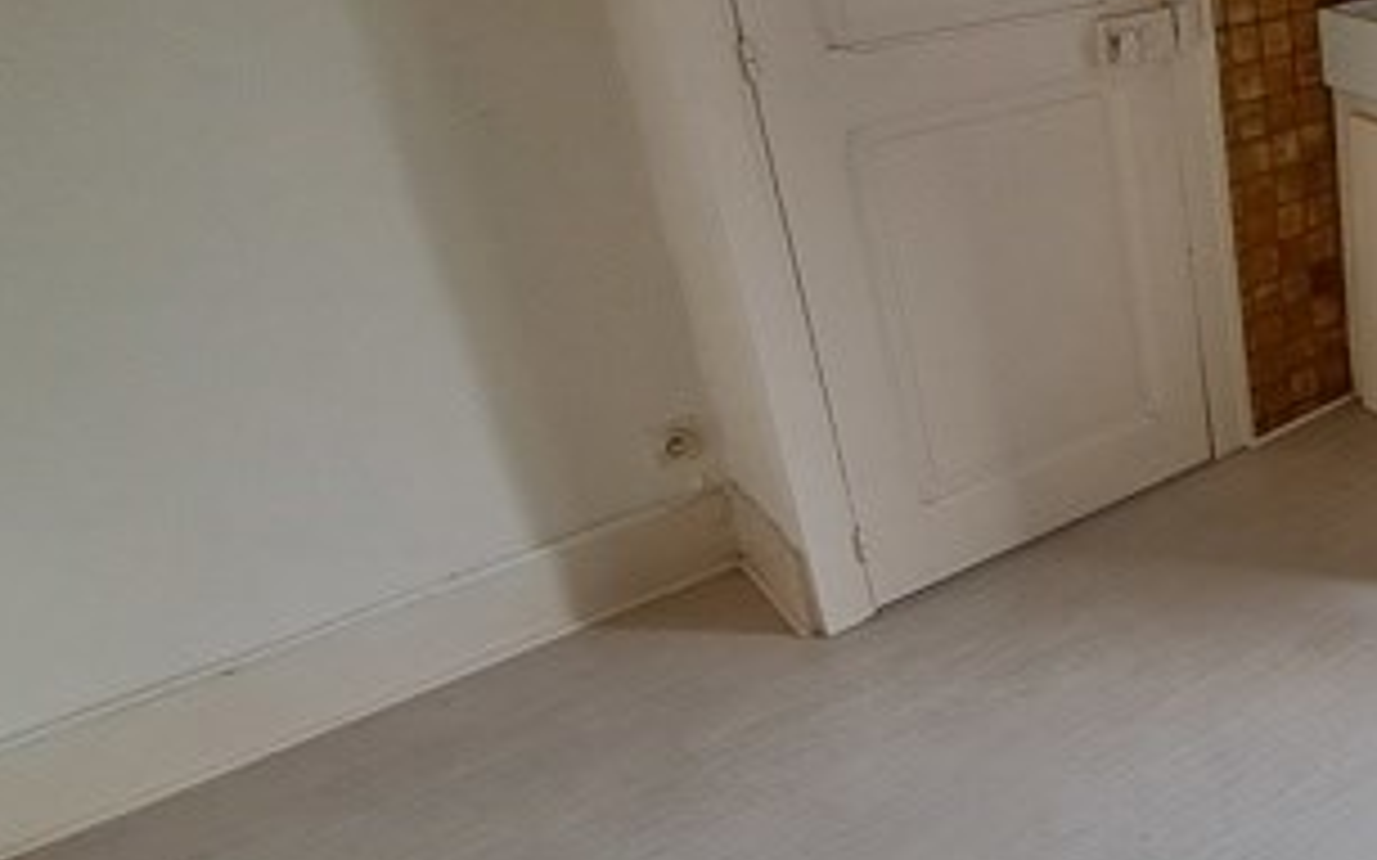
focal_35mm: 36
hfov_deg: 41.3
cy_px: 297
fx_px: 1351
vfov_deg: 35.0
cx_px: 1566
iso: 50
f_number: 2.2
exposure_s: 1/100
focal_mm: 1.74
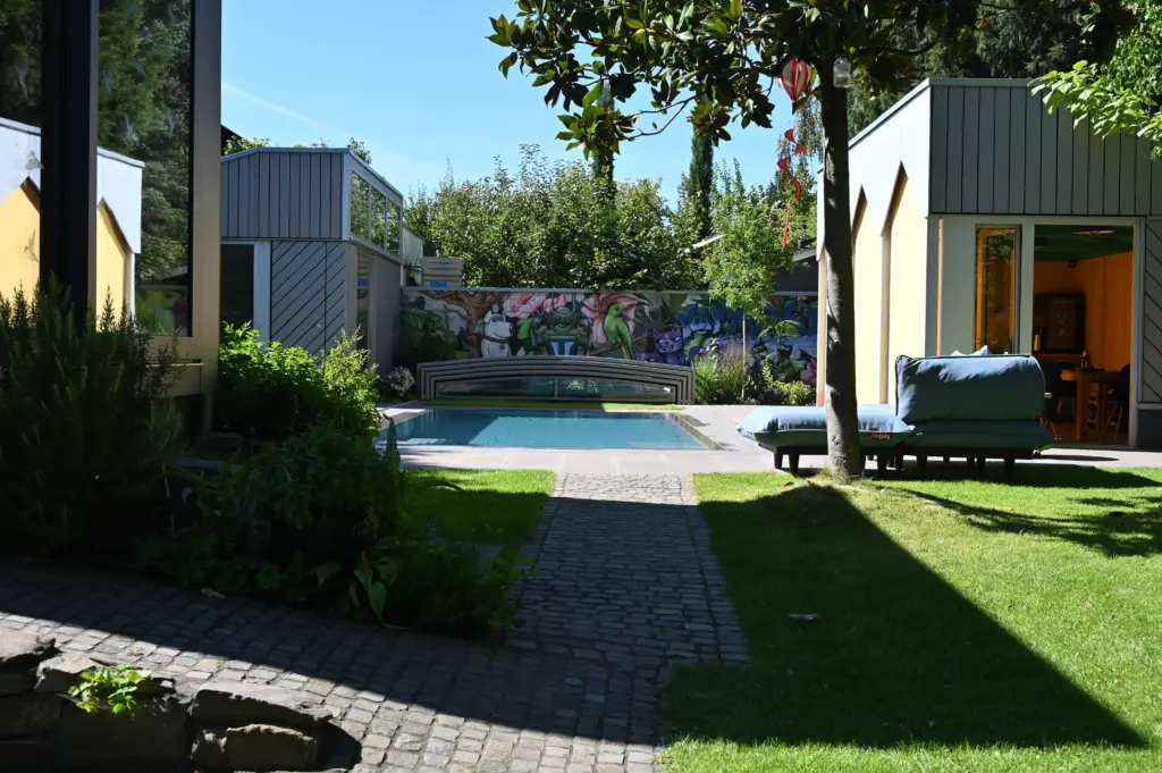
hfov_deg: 45.5
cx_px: 581
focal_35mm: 43
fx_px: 1387
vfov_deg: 31.1
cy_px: 386
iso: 160
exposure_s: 1/250
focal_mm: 43
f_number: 8
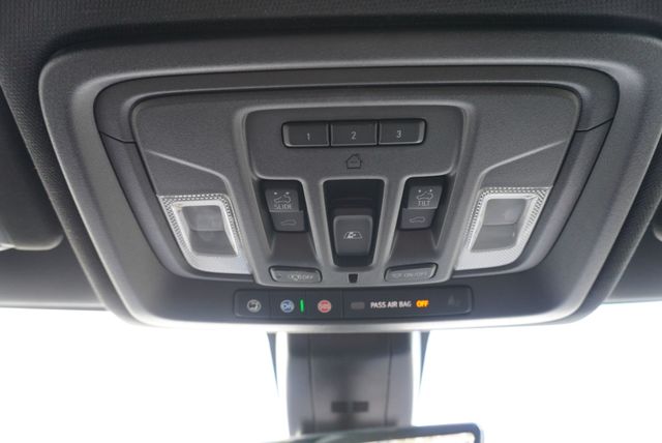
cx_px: 331
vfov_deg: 53.2
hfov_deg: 73.7
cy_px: 222
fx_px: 442
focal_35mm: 24
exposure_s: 1/60
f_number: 4
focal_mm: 16
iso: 400
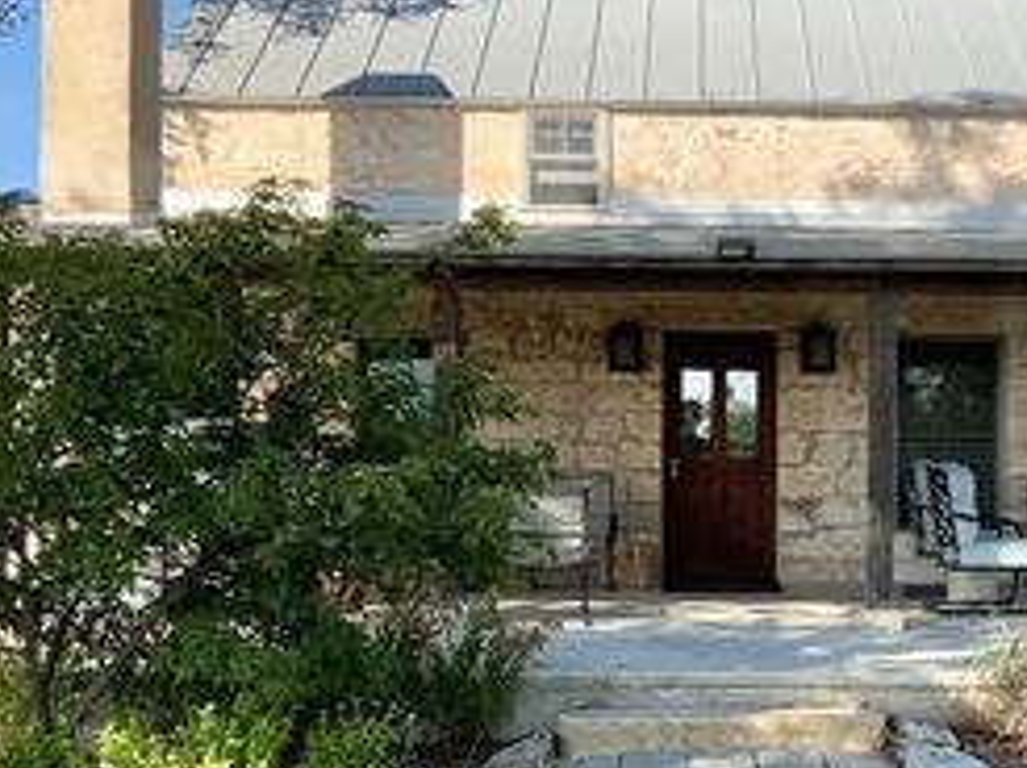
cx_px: 768
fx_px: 1749
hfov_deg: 32.1
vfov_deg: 24.7
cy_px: 470
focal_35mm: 59
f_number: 1.8
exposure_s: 1/1451
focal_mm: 3
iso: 16
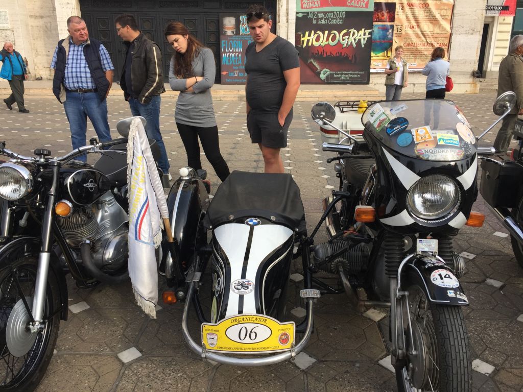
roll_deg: -0.7
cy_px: 196
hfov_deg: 61.7
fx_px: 438
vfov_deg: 48.2
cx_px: 262
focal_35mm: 29
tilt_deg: -16.8
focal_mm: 4.15
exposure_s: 1/898
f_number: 2.2
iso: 32
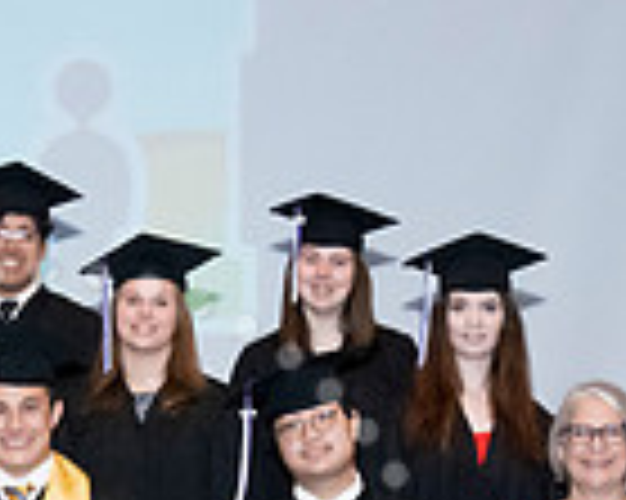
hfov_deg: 10.7
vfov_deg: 8.5
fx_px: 3314
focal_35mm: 179
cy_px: 694
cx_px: 79
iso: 6400
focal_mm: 35
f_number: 8
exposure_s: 1/200
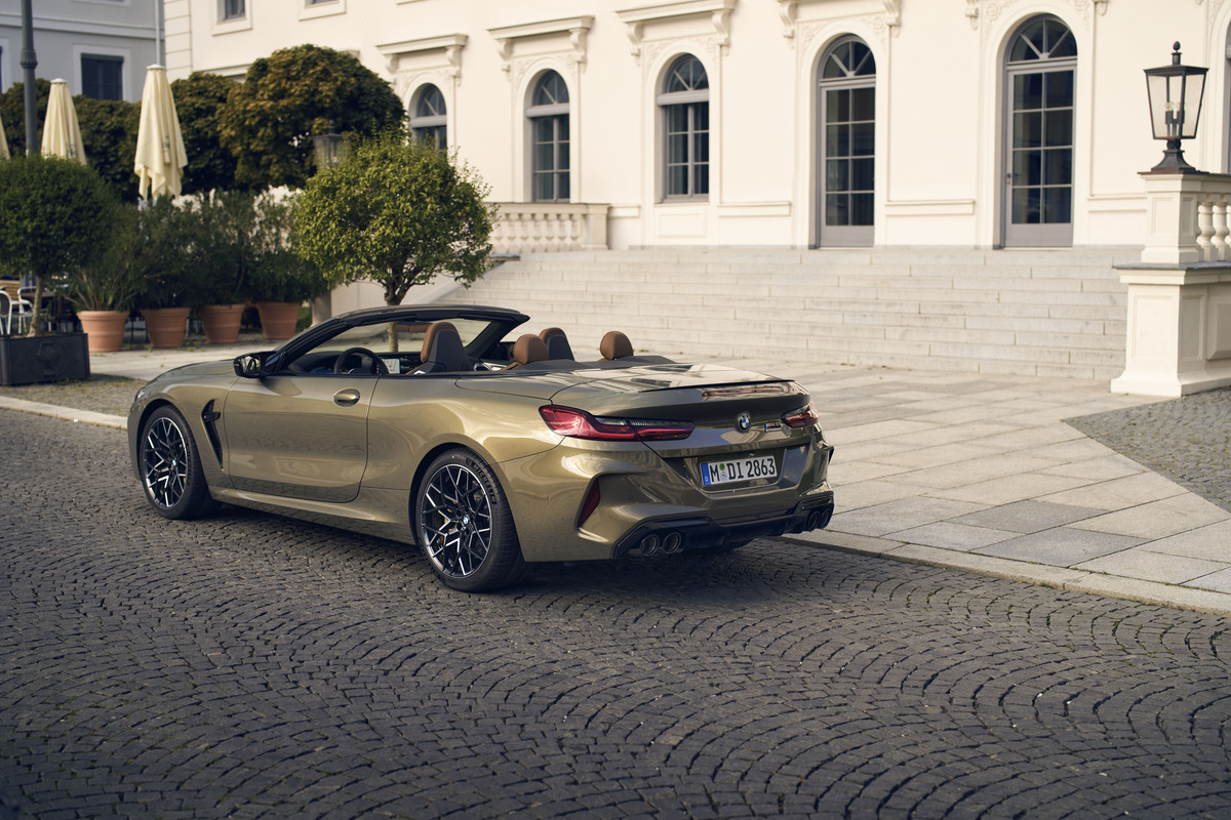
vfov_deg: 27.0
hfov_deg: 39.6
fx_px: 1710
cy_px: 410
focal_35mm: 50
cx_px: 616
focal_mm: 50
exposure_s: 1/320
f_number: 2.5
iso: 160
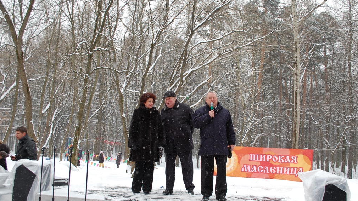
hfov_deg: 56.6
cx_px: 180
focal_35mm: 35
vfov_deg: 33.7
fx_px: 332
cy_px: 106
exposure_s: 1/200
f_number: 7.1
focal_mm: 22
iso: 200
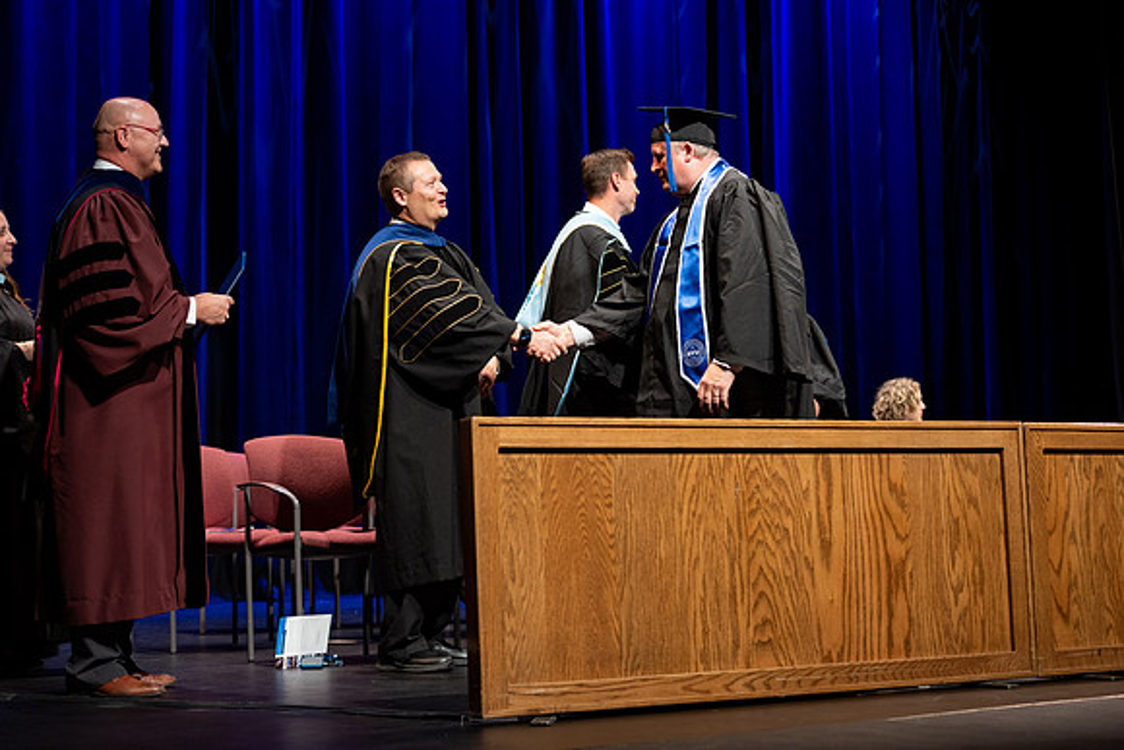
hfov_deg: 28.8
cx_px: 562
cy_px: 375
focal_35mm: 70
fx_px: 2186
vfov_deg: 19.5
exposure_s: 1/250
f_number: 2.8
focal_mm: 70
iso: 640
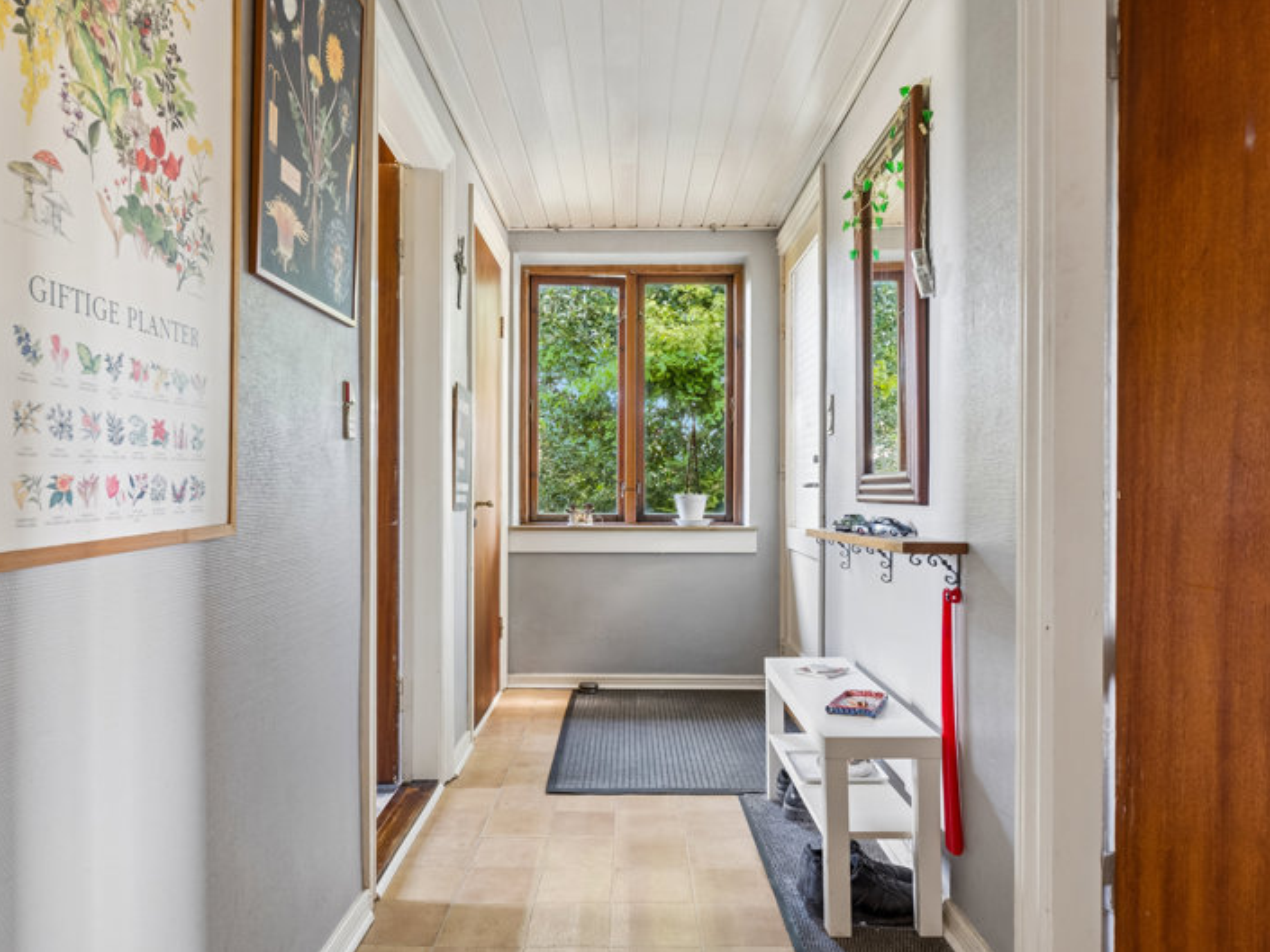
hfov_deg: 70.4
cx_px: 623
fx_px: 901
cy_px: 476
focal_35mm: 25
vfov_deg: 55.8
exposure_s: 1/2
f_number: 8
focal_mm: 15
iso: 200
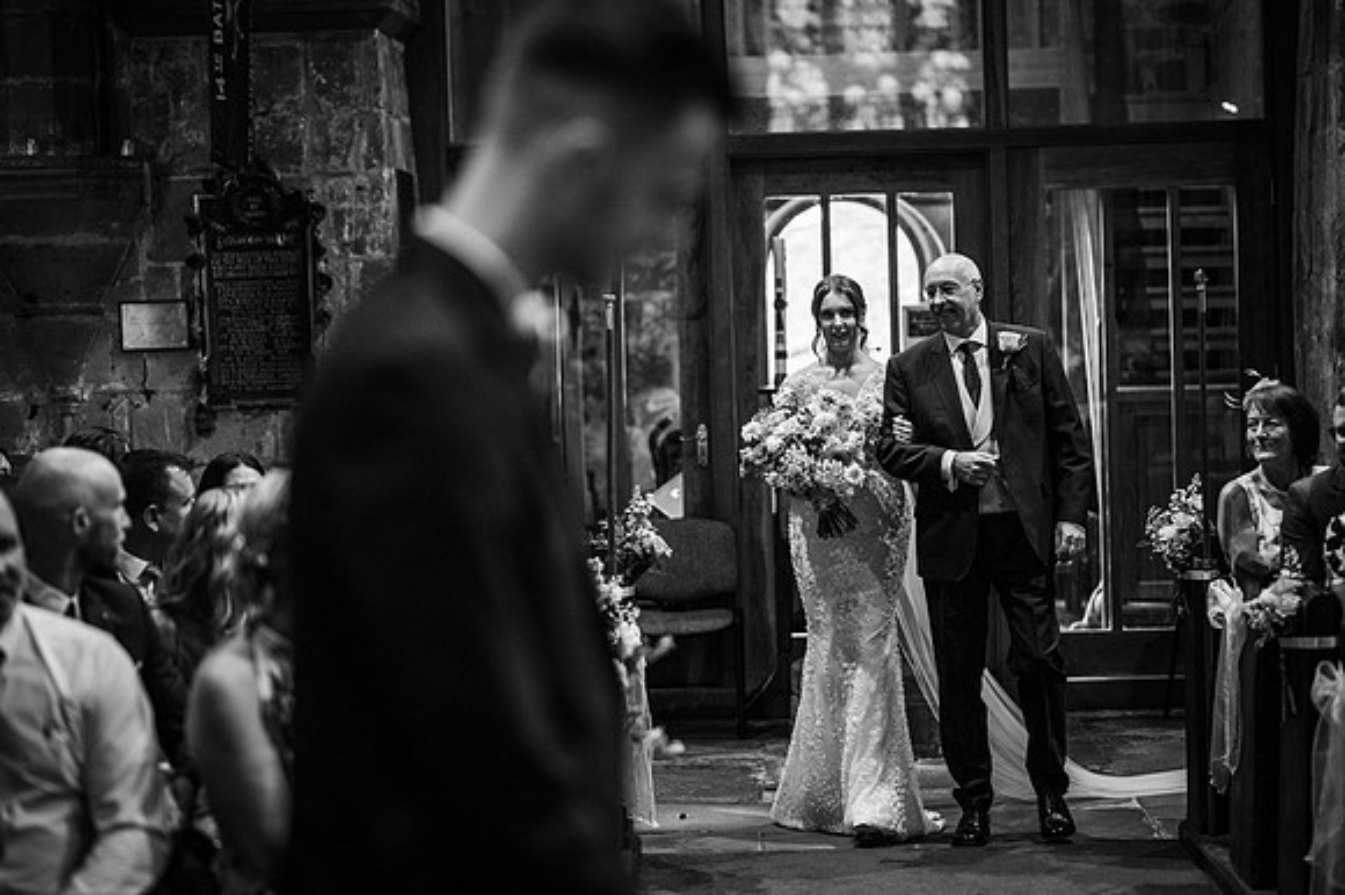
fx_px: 3174
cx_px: 672
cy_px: 448
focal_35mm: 85
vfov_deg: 16.1
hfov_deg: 23.9
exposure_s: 1/200
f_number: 1.8
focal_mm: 85
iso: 450
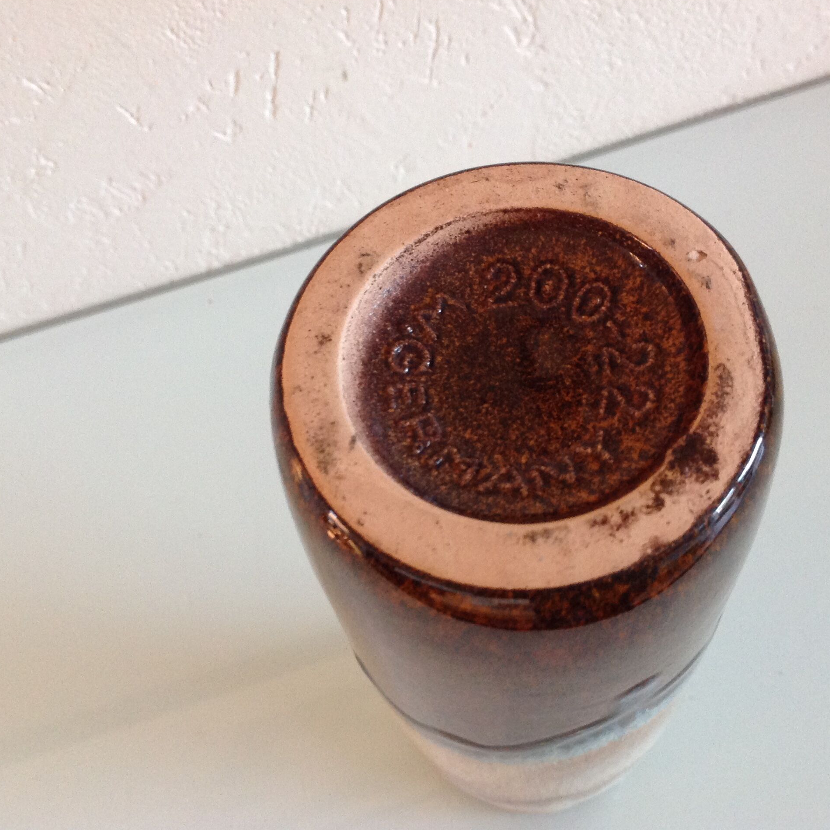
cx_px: 402
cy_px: 415
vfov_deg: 40.0
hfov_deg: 40.0
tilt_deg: -62.3
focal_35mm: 42
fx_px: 1139
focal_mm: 4.28
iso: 200
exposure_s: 1/17
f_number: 2.4
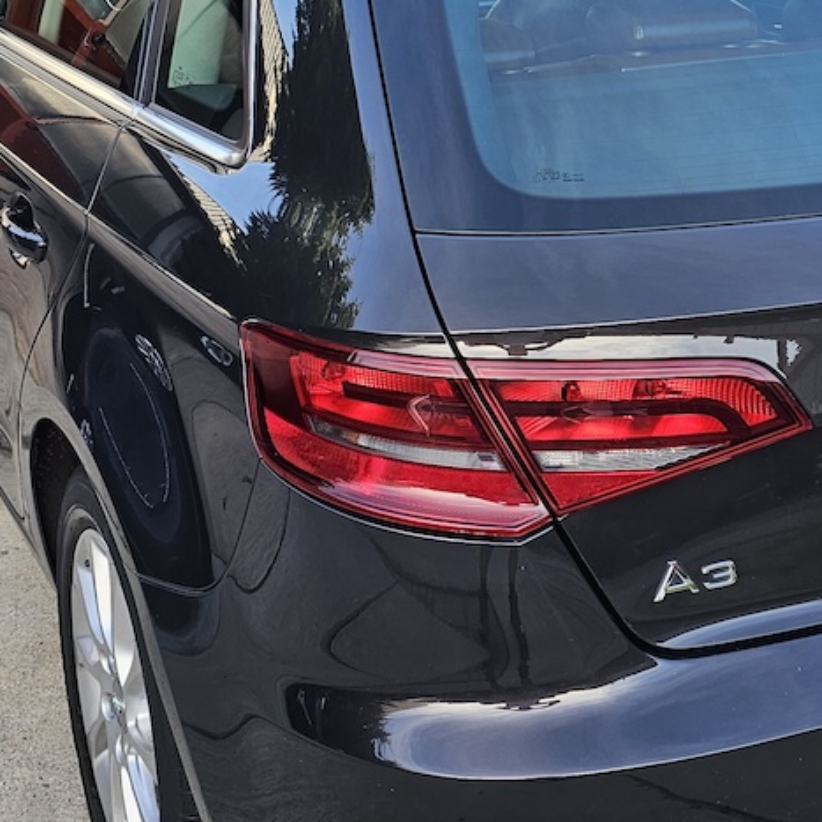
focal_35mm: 61
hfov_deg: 27.9
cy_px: 259
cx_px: 574
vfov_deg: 27.9
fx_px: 1639
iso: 40
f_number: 1.7
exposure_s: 1/180
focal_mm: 6.3
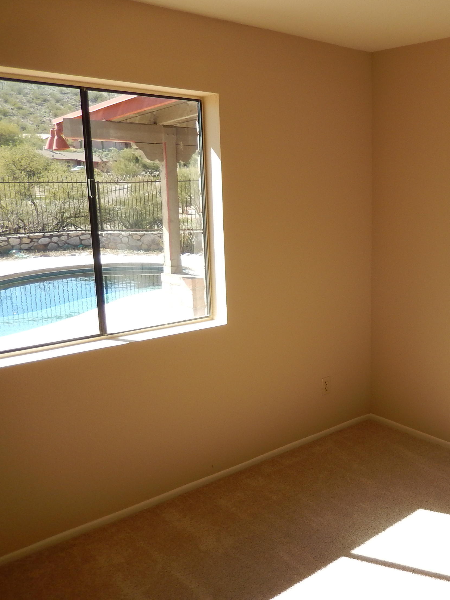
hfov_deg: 39.5
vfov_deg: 54.0
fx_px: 589
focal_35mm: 34
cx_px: 381
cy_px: 299
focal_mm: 4.5
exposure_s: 1/320
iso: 125
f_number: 3.4
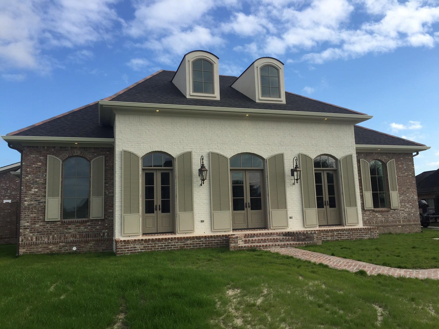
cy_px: 164
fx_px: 368
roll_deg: +0.3
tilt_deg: +7.4
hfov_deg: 61.7
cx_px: 220
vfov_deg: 48.2
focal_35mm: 29
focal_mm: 4.15
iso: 32
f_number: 2.2
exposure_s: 1/1068
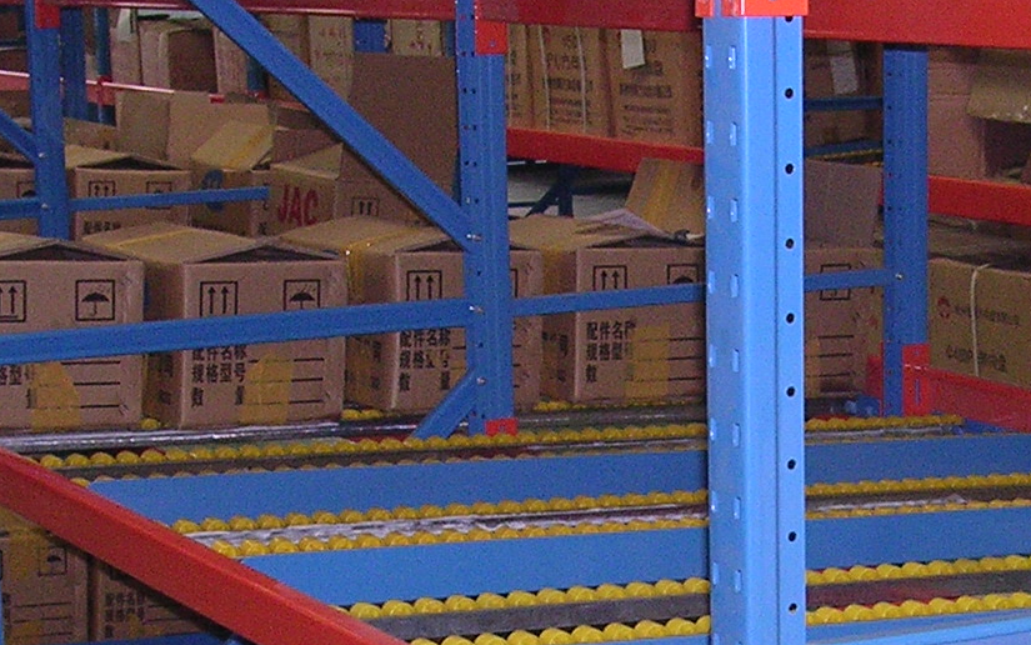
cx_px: 719
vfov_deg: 12.9
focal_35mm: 100
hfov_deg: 20.7
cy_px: 656
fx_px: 2810
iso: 226
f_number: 2.8
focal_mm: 5.8
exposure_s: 1/60.1
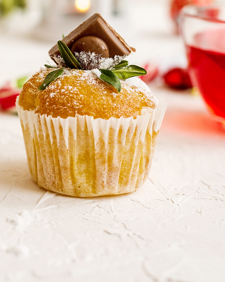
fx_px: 749
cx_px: 91
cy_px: 30
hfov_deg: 17.1
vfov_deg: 20.8
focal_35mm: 90
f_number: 4.5
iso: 100
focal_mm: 50
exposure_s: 1/125
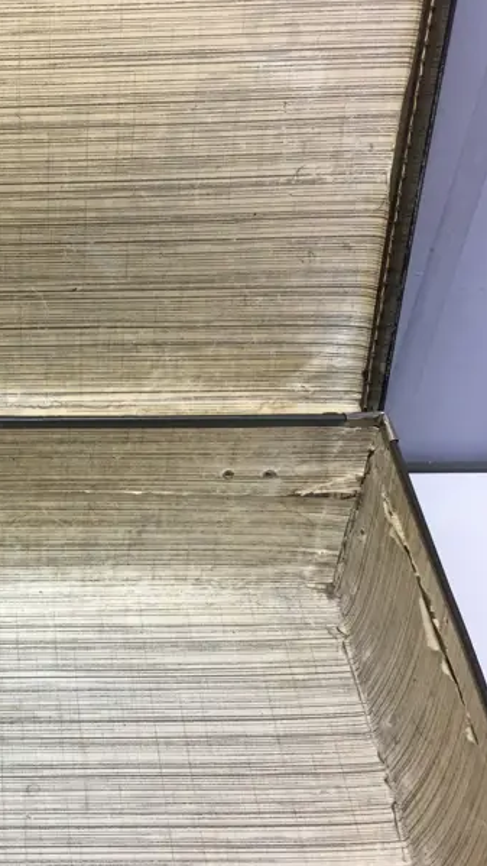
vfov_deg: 38.5
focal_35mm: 54
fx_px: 1240
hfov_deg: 21.2
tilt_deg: -41.7
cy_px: 444
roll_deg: -1.2
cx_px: -38
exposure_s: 1/17
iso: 32
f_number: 2.2
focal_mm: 4.15
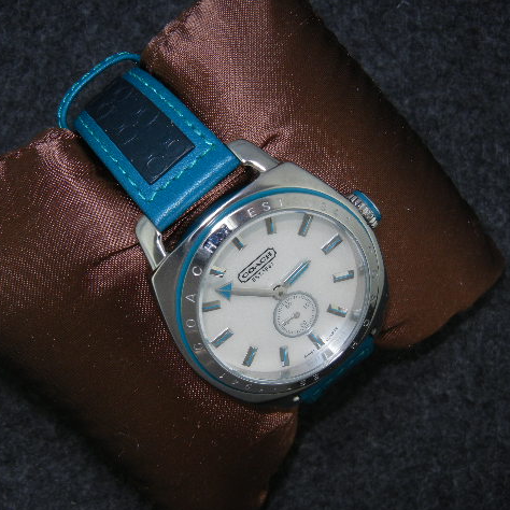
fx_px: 1033
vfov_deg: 27.7
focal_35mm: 62
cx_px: 226
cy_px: 257
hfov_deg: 27.7
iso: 200
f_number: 3.9
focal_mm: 9.3
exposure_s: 1/30
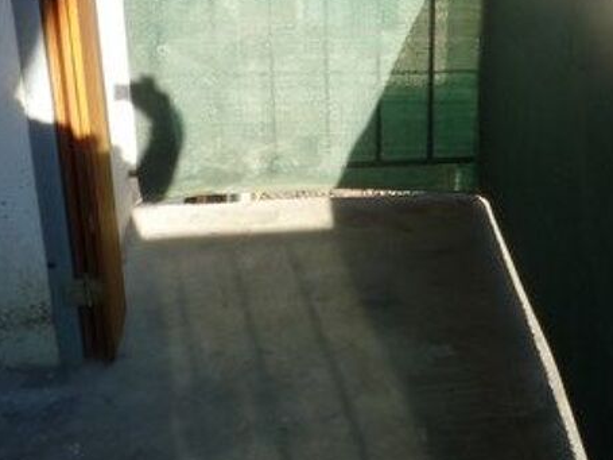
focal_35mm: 55
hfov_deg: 34.3
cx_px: 454
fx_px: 974
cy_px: 88
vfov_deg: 26.0
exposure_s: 1/125
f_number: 4
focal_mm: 4.1
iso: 80
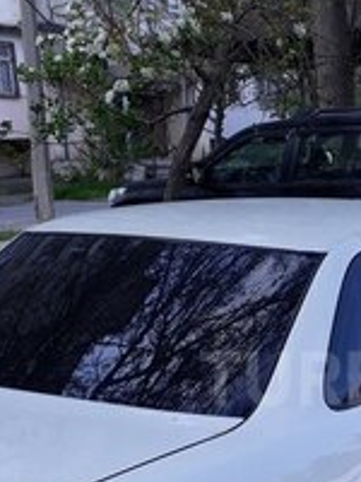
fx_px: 932
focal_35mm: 67
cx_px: 385
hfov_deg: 21.0
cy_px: 378
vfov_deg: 28.4
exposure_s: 1/485
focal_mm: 3.6
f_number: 1.9
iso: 40
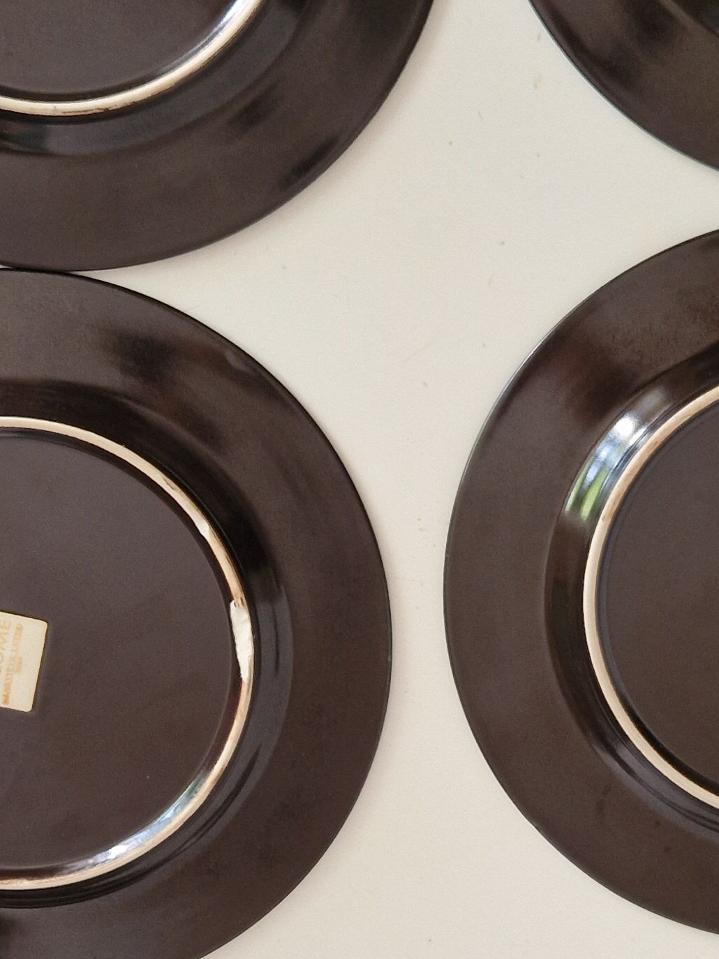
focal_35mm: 67
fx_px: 1855
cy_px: 637
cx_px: 422
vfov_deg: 28.8
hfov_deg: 21.9
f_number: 1.8
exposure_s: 1/113
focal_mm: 5.4
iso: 50
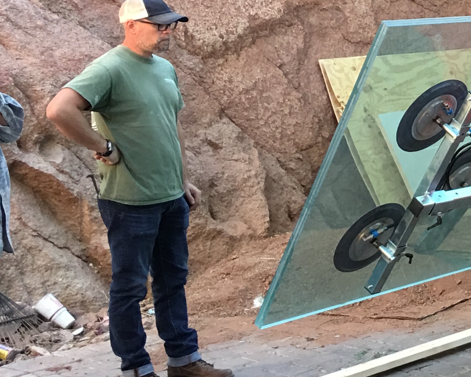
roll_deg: -0.3
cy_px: 97
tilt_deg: -3.8
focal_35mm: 100
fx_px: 1394
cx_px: 795
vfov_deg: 15.3
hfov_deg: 16.6
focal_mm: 4.15
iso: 40
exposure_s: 1/30
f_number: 2.2
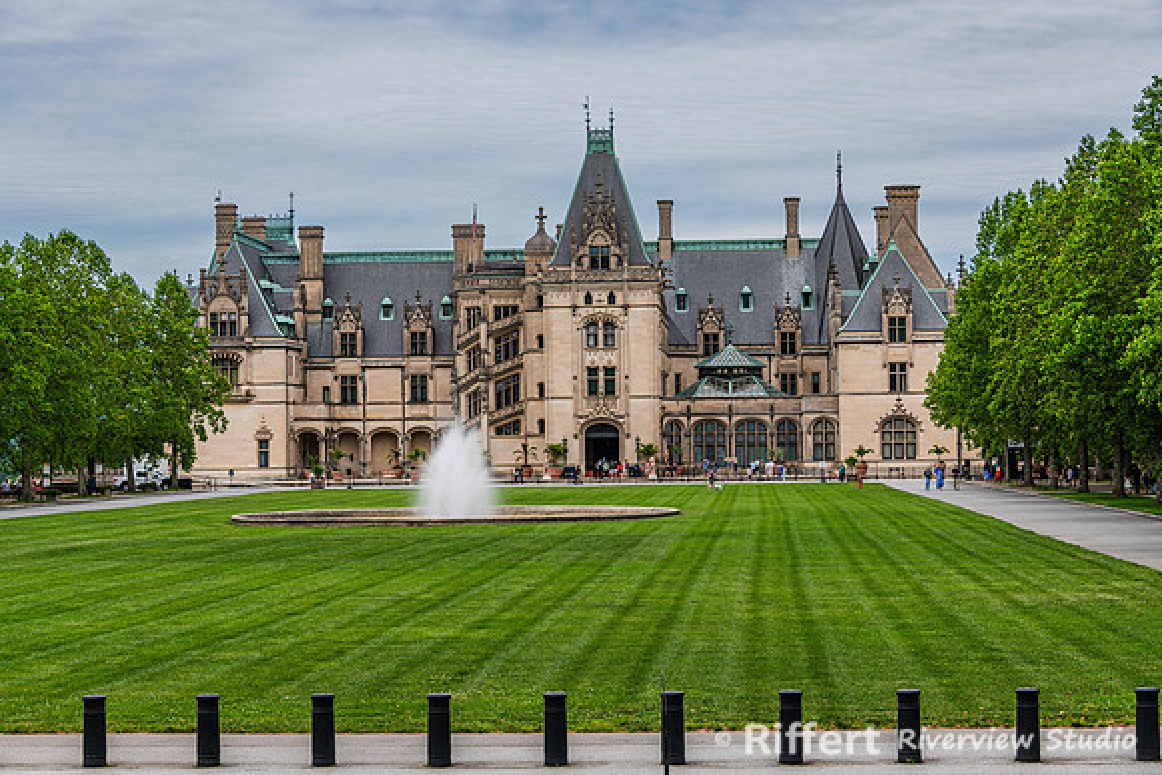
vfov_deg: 19.5
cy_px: 388
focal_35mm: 70
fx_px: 2260
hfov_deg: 28.8
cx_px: 581
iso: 64
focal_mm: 70
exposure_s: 1/160
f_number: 8
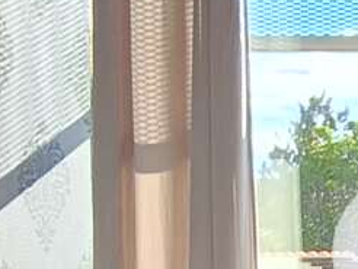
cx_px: 659
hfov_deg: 15.8
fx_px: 1077
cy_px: 249
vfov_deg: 14.1
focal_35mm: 104
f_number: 2.2
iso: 64
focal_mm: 1.68
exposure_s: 1/130
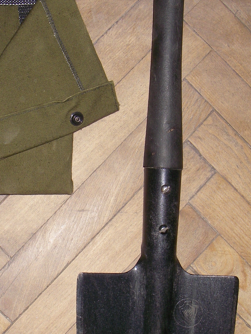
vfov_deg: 28.1
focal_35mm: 69
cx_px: 85
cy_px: 205
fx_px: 667
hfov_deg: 21.2
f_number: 6.6
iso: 64
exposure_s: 1/40
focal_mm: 6.3
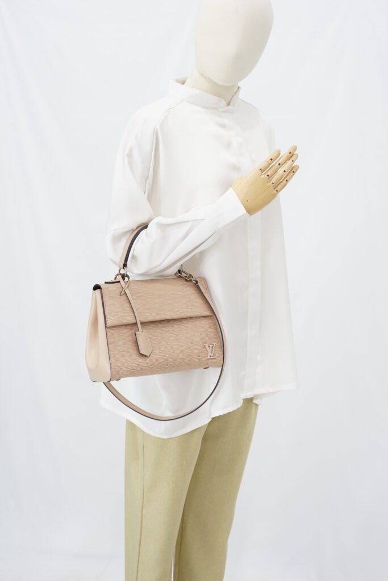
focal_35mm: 50
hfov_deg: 27.0
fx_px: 808
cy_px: 290
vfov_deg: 39.6
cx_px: 194
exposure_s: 1/8
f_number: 6.3
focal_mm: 50
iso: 640
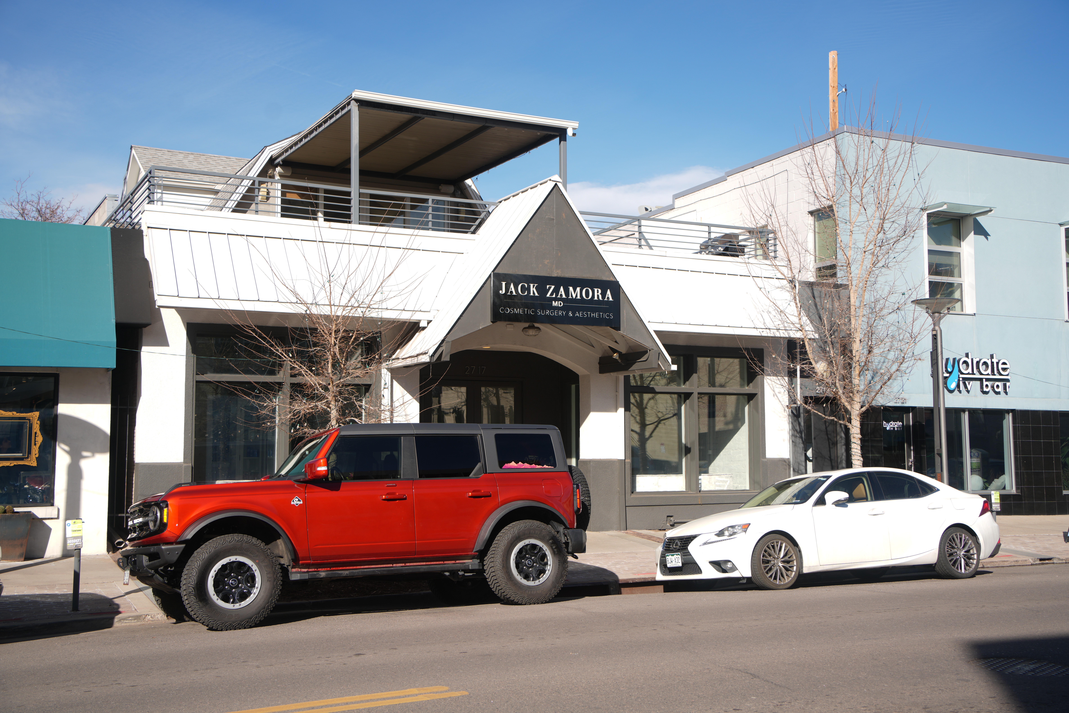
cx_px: 534
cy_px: 356
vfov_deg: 34.2
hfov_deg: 49.6
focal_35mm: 39
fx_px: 1158
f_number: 5.6
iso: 50
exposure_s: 1/250
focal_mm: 39
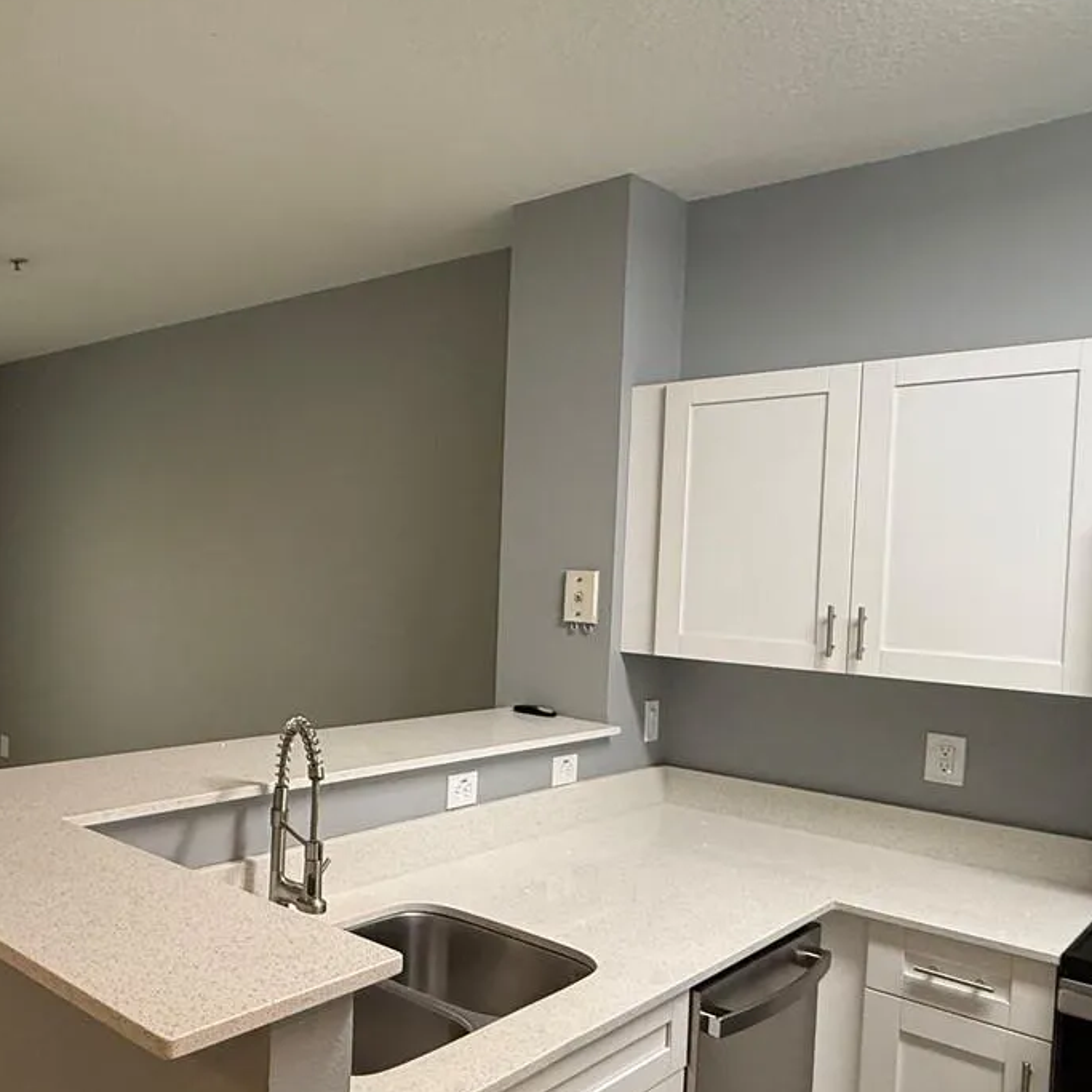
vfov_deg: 55.6
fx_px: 1035
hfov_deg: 50.0
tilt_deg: -2.4
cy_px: 577
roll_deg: -1.9
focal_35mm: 29
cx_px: 126
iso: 320
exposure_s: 1/120
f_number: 2.2
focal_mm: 2.22
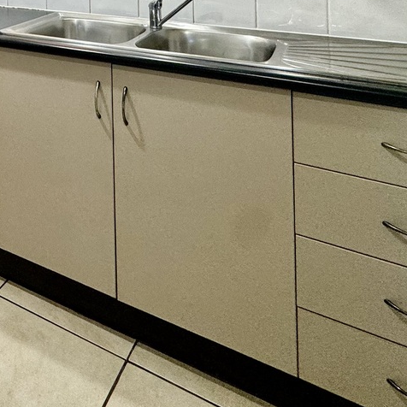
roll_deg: +1.7
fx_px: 519
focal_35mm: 39
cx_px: -60
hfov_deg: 35.4
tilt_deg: +0.5
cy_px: -69
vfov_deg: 35.0
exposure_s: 1/100
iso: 100
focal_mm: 2.22
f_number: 2.2
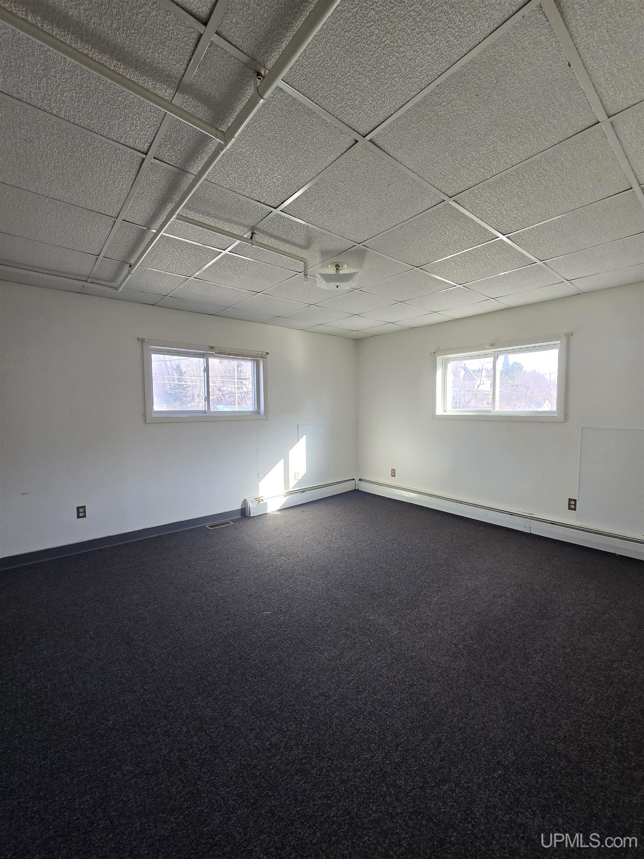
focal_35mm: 13
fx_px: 322
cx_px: 322
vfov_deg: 106.2
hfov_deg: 89.9
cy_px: 430
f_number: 2.2
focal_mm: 2.2
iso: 100
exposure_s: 1/60
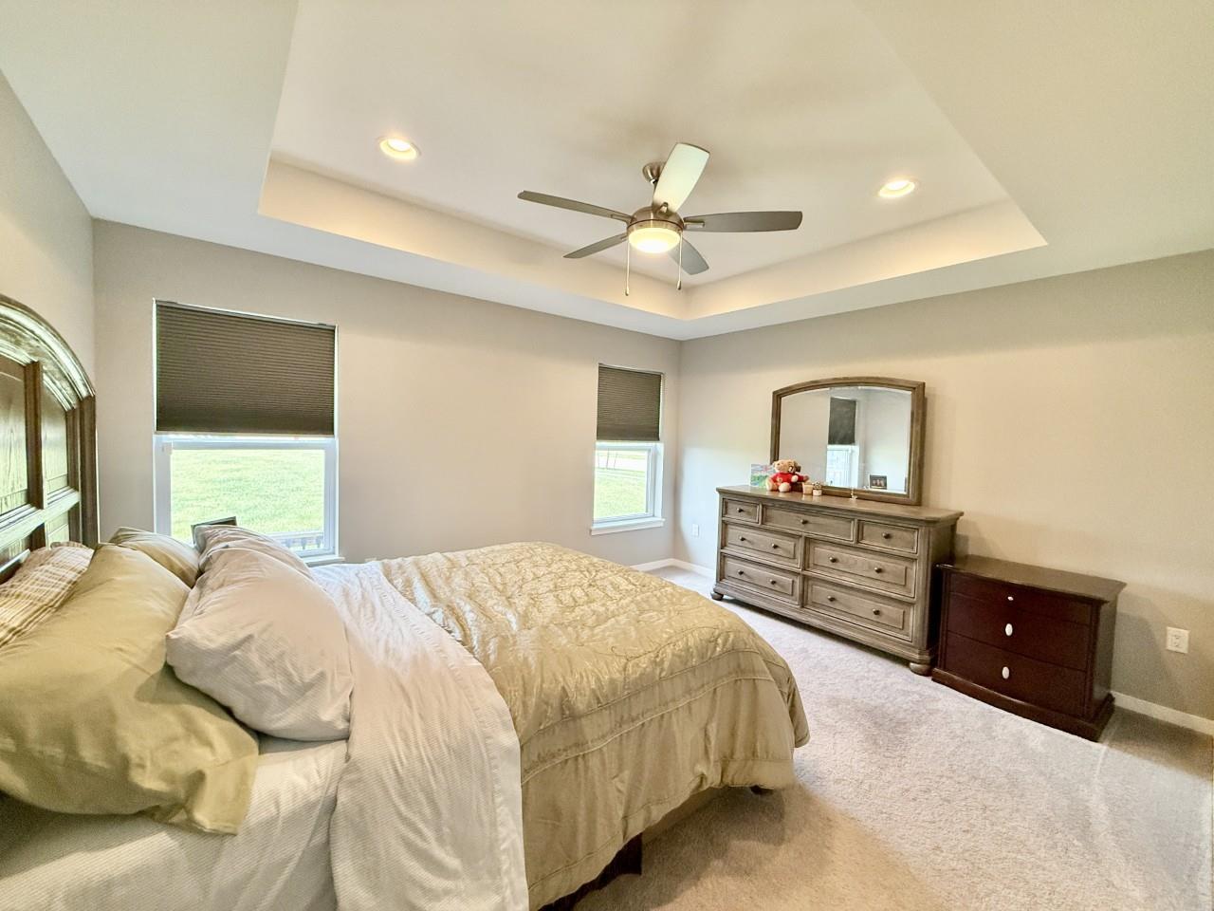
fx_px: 491
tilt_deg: -2.5
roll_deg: -1.6
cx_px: 607
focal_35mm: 14
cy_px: 456
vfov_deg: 85.7
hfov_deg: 102.1
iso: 320
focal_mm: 2.22
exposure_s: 1/120
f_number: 2.2
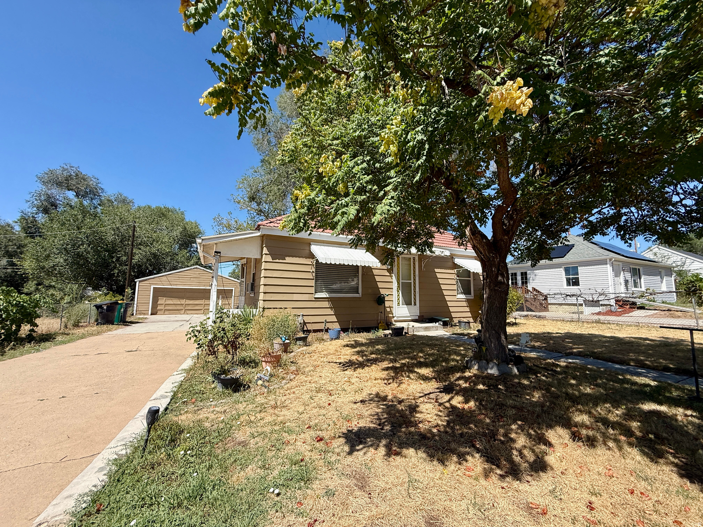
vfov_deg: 85.7
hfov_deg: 102.1
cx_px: 352
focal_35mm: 14
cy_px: 264
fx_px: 284
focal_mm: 2.22
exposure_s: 1/2092
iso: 80
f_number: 2.2
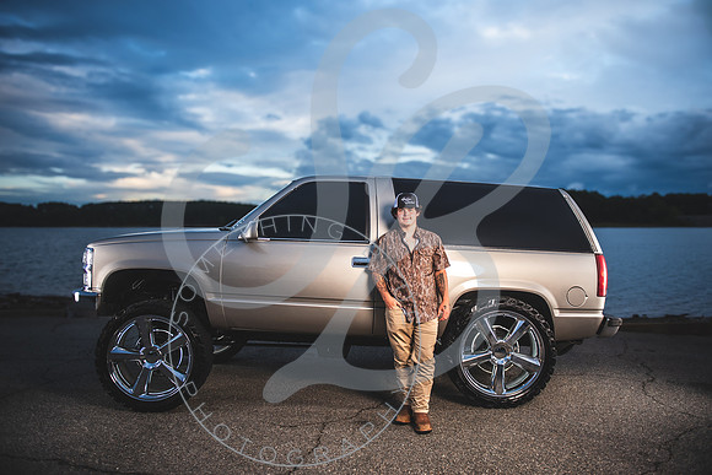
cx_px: 361
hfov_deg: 72.3
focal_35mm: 25
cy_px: 238
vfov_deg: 52.0
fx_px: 487
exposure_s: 1/500
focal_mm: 24
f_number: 2.8
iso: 100
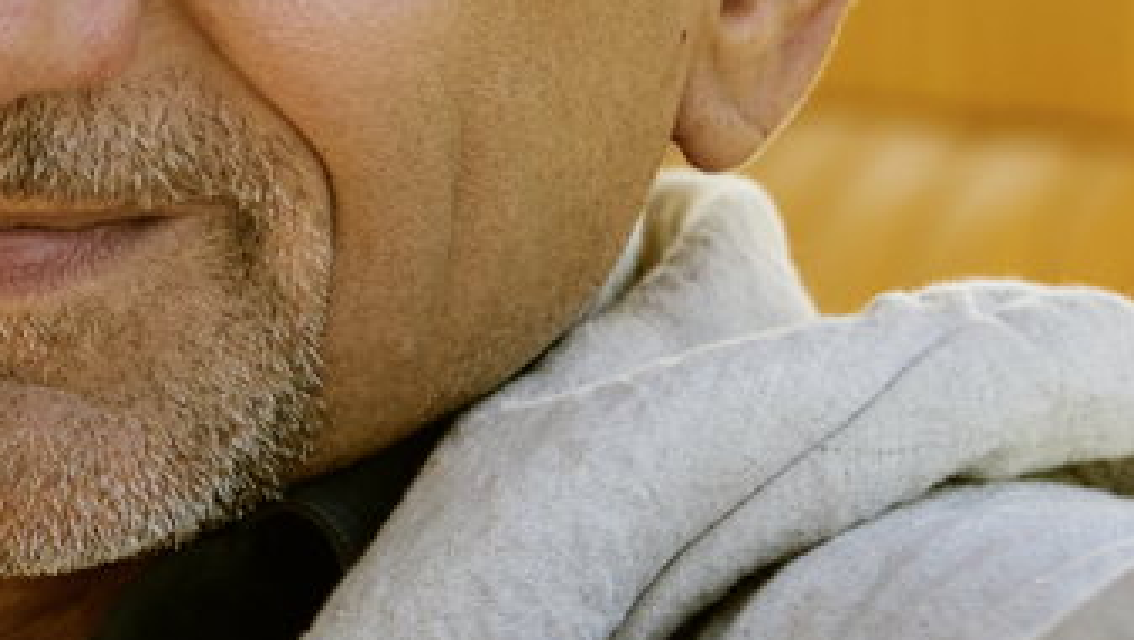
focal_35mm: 328
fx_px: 9868
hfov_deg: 6.5
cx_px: -471
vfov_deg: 3.7
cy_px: 226
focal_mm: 66
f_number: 3.5
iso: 400
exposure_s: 1/250
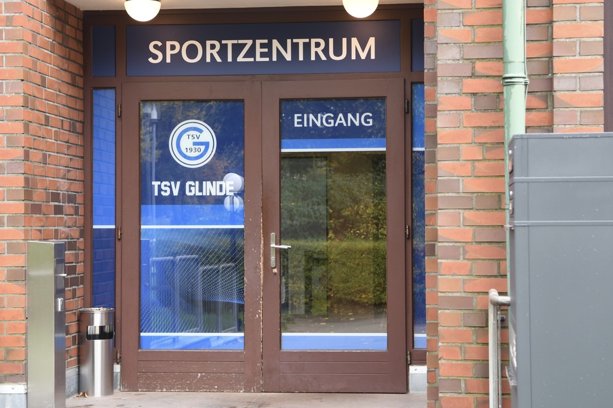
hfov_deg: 24.6
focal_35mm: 82
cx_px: 306
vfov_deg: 16.5
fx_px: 1404
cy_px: 204
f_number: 4
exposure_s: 1/100
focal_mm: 55
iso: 400
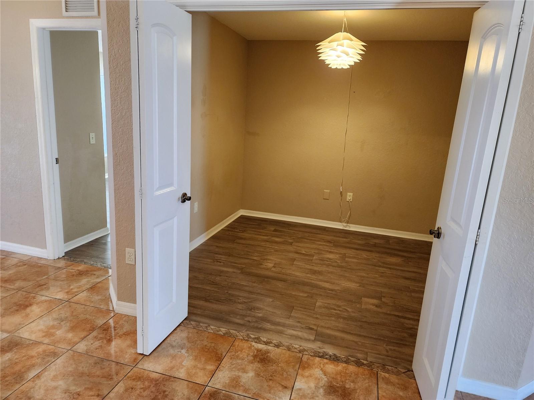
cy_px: 200
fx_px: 355
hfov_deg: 73.9
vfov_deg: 58.9
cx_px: 267
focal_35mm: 23
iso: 500
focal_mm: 6.4
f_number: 1.8
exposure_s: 1/120
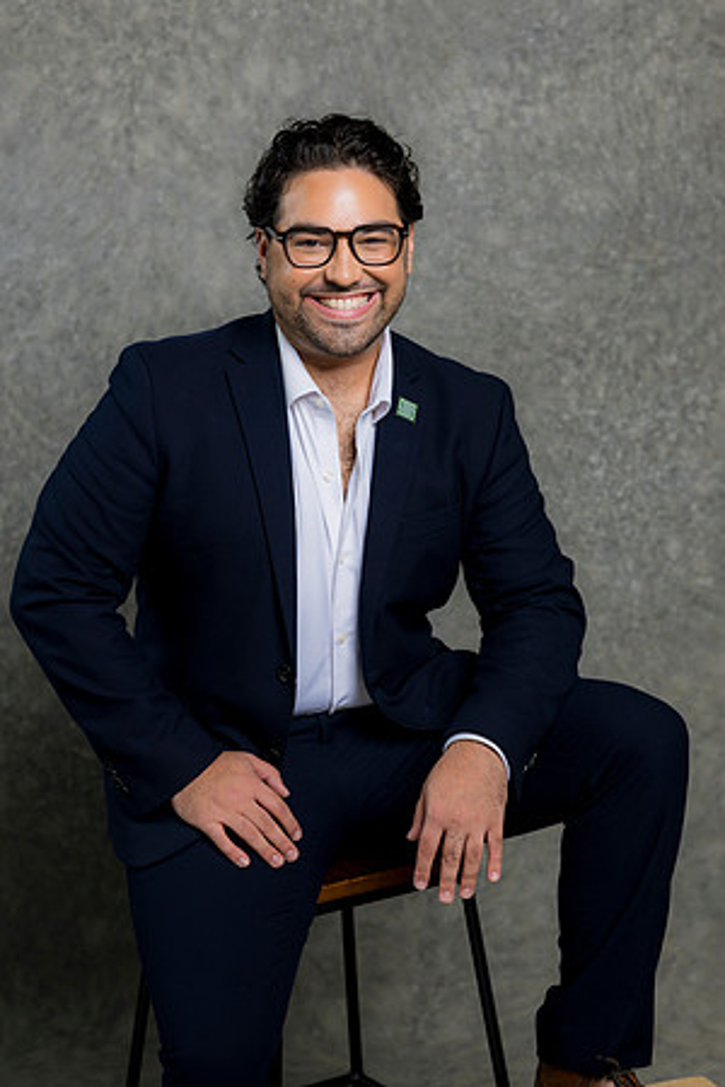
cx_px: 362
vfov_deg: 23.9
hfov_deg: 16.1
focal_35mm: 85
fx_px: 2568
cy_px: 544
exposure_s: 1/200
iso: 125
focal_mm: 85
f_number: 5
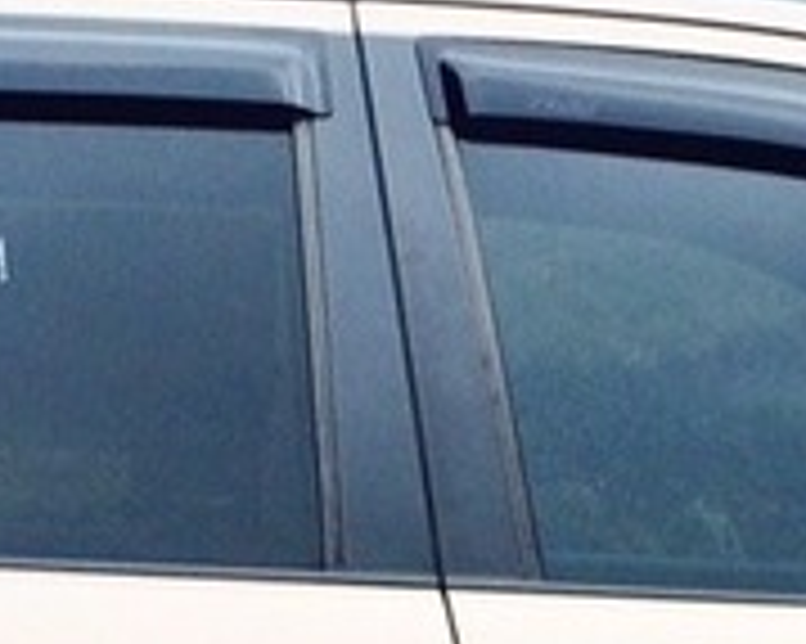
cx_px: 522
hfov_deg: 11.9
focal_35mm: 162
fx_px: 3862
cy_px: 1094
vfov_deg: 9.2
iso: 32
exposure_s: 1/419
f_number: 2.2
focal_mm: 4.15
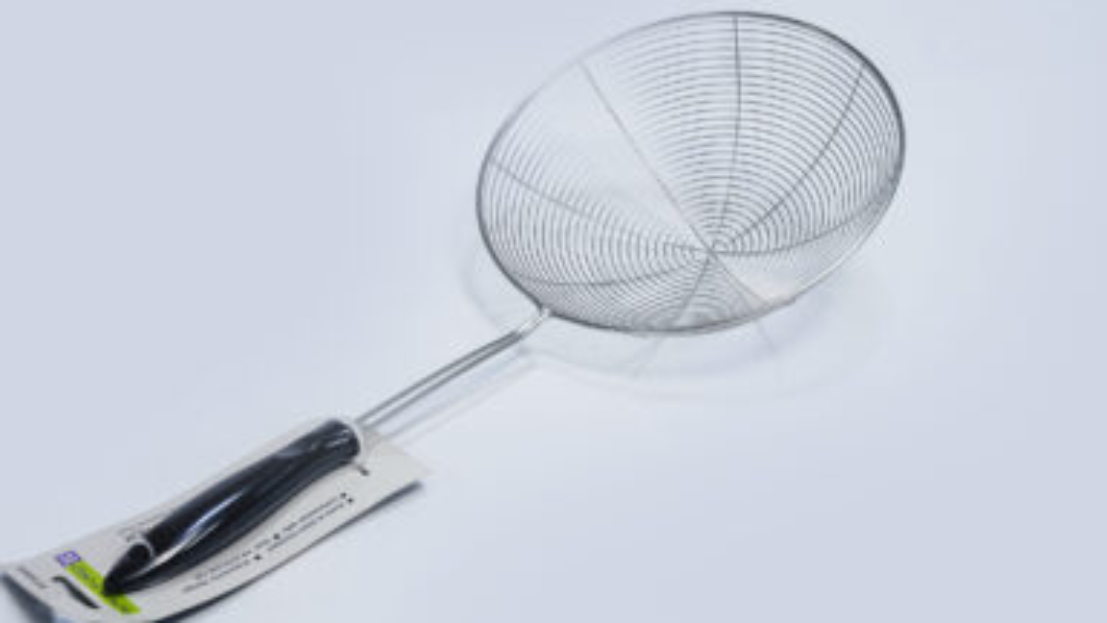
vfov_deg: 14.9
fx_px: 2378
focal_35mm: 81
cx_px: 562
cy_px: 270
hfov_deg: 26.2
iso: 6400
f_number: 14
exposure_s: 1/160
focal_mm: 69
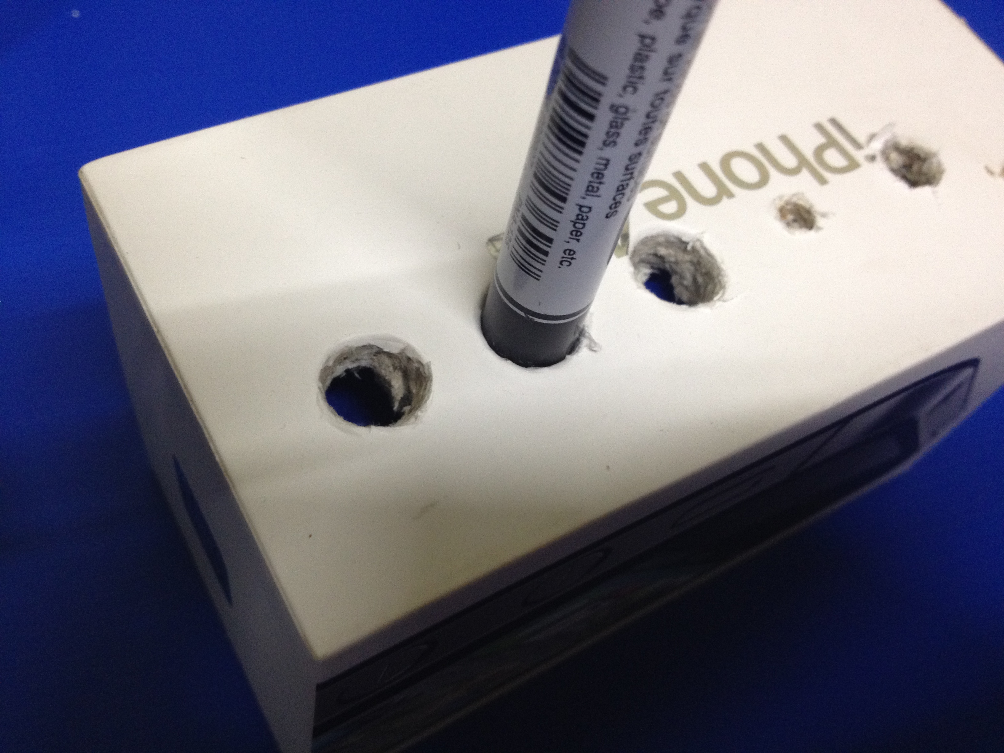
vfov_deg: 40.7
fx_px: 1015
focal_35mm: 35
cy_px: 376
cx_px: 502
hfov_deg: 52.6
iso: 200
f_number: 2.4
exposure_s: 1/20
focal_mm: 4.28
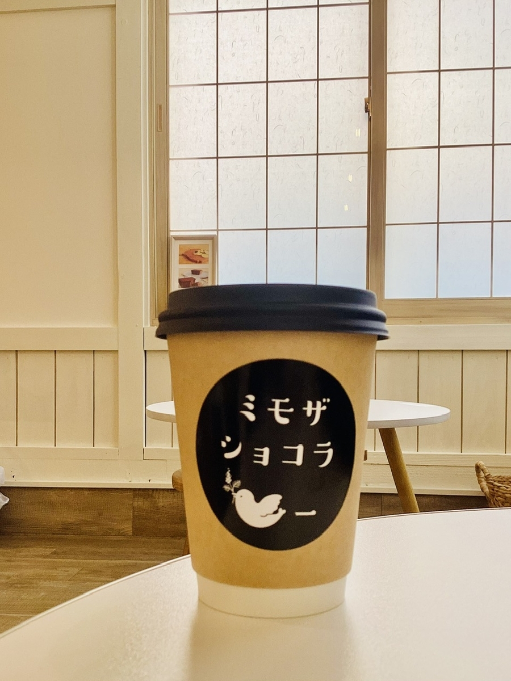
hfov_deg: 45.4
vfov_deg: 58.4
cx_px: 256
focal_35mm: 31
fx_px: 610
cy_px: 340
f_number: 2.4
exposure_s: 1/100
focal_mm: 3.3
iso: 25
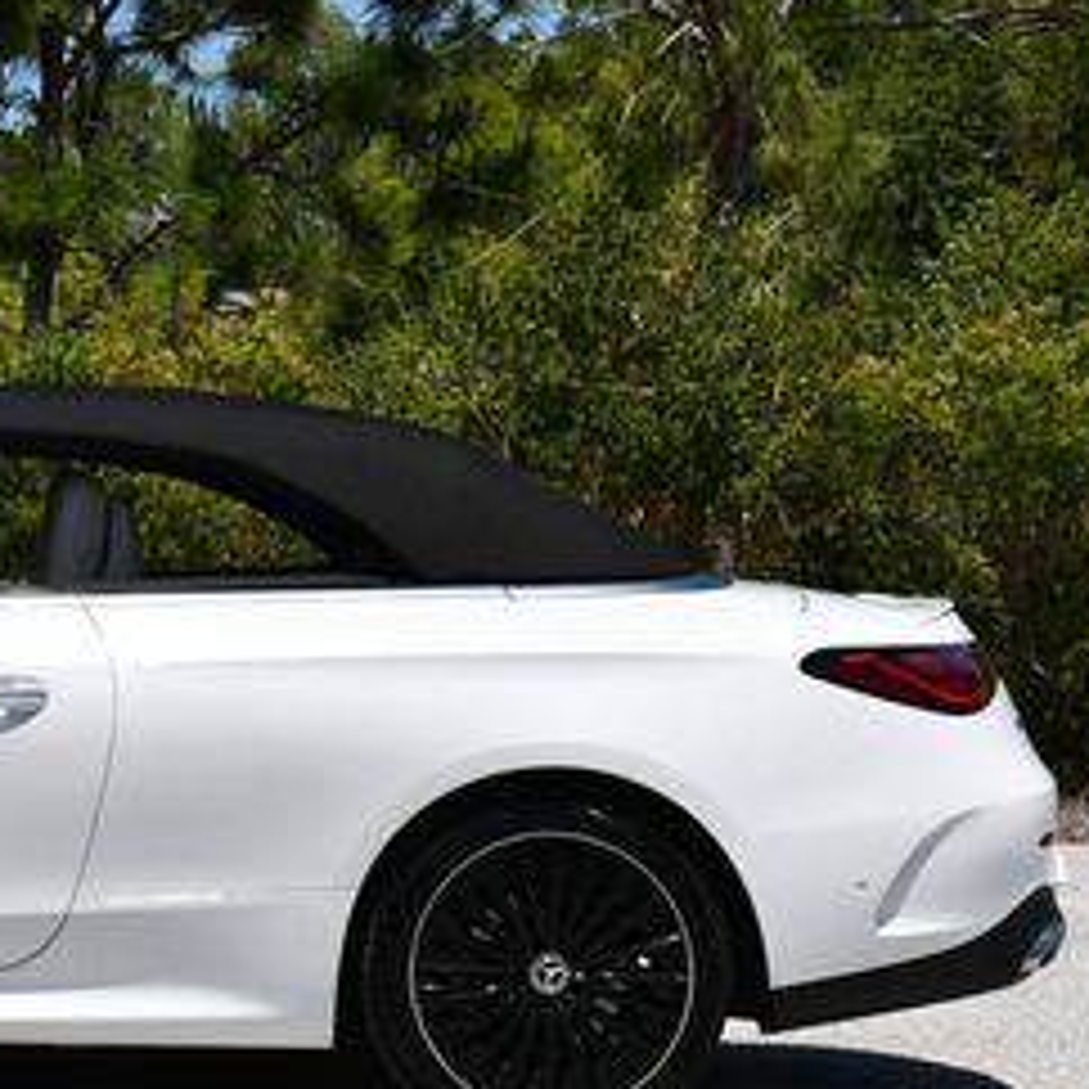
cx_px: -144
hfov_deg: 12.7
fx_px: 4805
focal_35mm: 135
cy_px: 432
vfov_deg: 12.9
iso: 100
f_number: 9
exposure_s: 1/320
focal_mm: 30
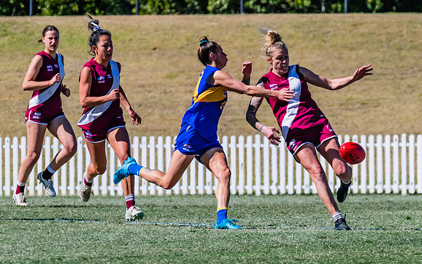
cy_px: 147
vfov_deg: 1.7
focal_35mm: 764
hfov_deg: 2.8
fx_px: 8785
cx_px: 302
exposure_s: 1/1600
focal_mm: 420
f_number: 13
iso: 800
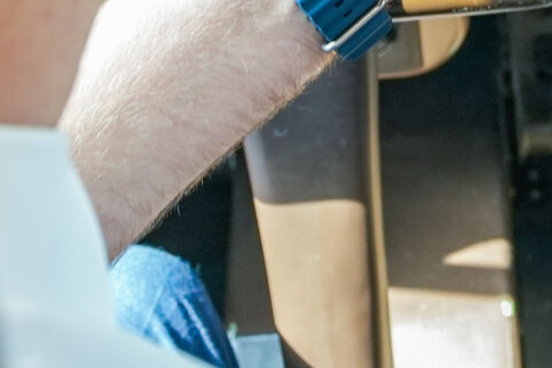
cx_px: 704
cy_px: -273
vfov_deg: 7.2
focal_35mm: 185
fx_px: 2837
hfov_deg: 10.9
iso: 800
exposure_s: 1/80
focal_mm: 35
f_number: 5.6
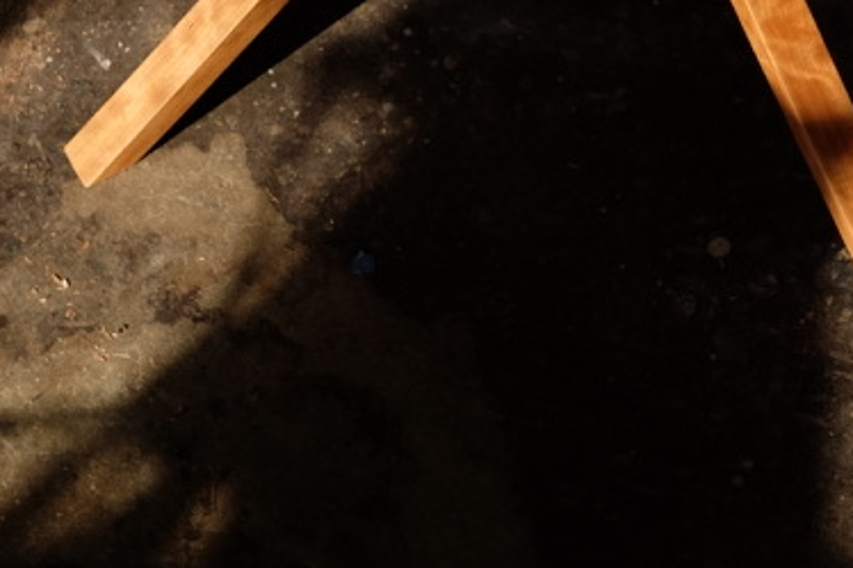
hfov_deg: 17.2
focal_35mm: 119
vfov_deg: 11.3
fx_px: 2818
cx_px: 588
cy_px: -59
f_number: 5
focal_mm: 27
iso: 200
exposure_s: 1/500
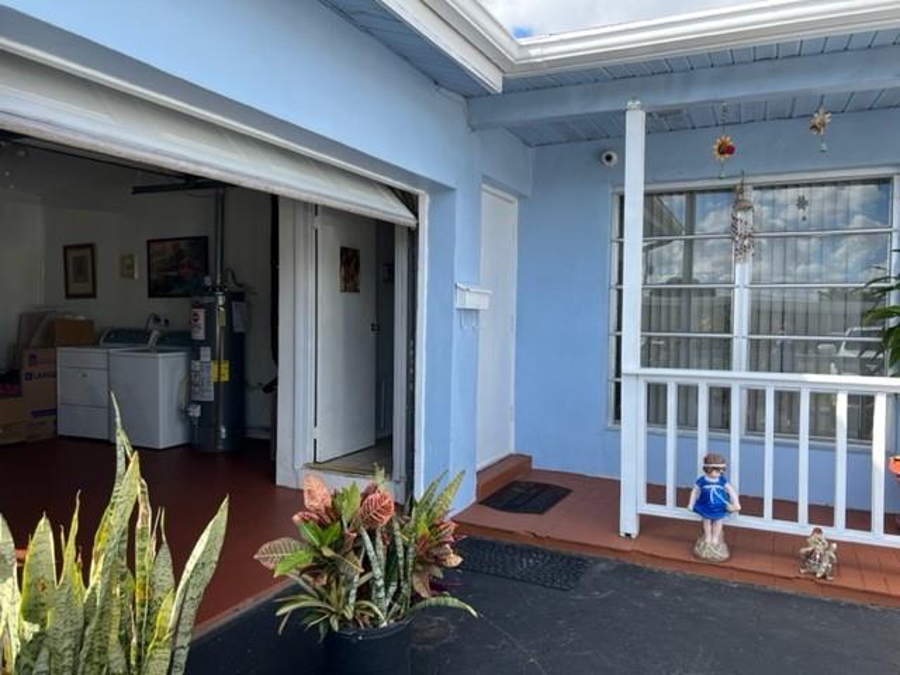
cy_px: 338
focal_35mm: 26
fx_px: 676
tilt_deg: -1.7
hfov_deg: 67.3
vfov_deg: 53.1
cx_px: 450
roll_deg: -0.7
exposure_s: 1/1238
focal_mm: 5.7
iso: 50
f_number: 1.5
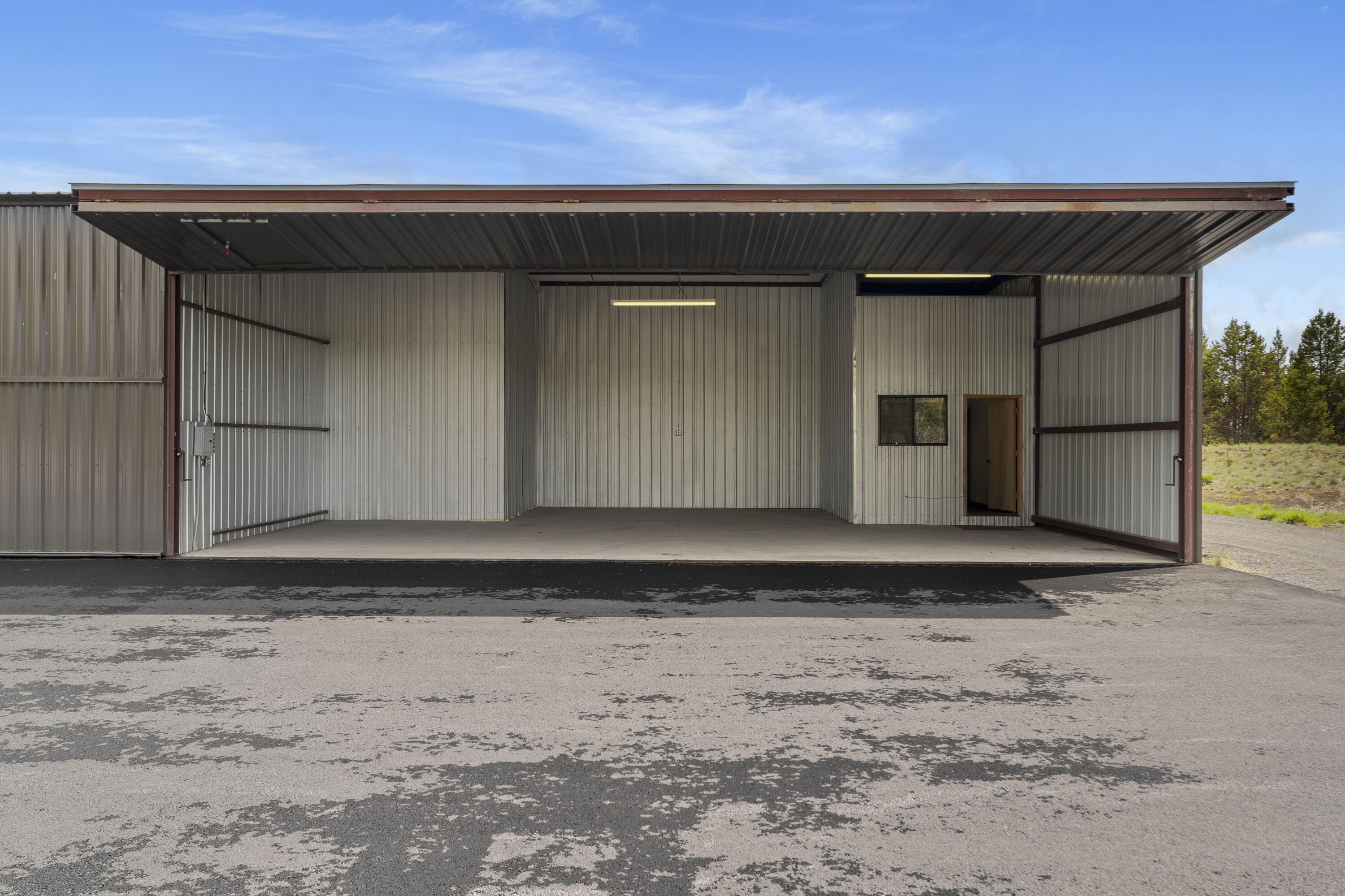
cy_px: 448
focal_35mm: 27
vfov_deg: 48.1
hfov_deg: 67.6
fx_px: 1005
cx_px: 672
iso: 100
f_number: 7.1
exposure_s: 1/100
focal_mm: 26.9
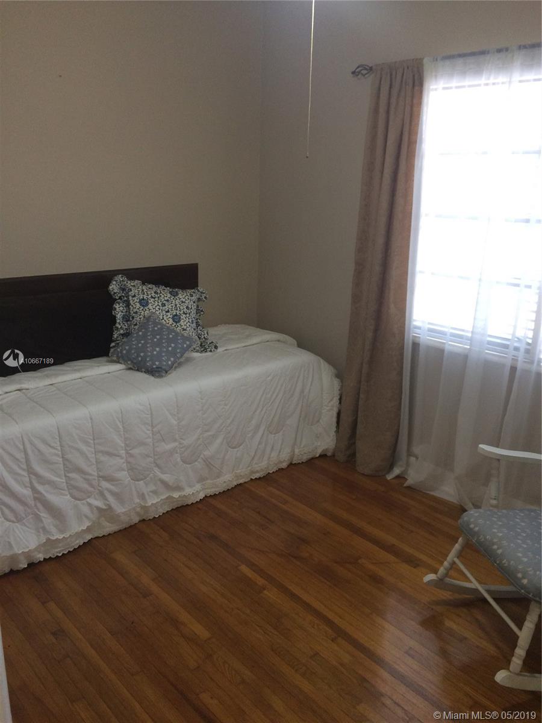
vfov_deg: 61.7
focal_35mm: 29
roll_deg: -1.2
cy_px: 362
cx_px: 271
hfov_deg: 48.2
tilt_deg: -17.0
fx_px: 605
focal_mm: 4.15
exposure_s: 1/30
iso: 160
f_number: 2.2
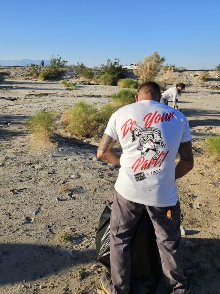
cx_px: 82
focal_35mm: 29
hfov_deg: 47.8
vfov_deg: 61.1
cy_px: 117
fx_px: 246
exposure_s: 1/1829
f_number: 1.8
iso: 25
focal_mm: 5.4
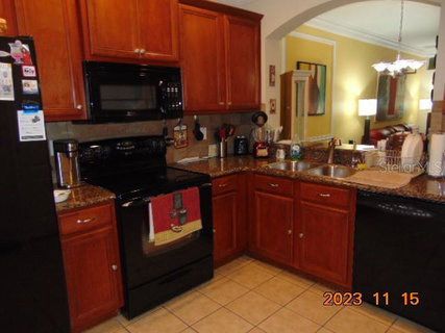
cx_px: 222
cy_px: 166
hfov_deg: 69.4
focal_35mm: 25
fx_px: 321
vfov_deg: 54.9
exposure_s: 1/30
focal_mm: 4.5
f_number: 3
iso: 200
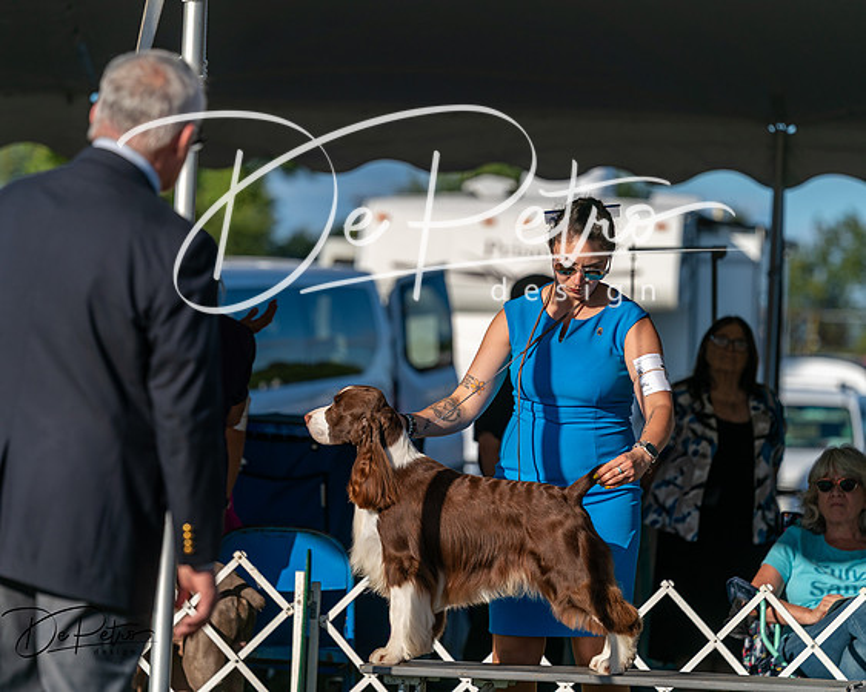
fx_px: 5771
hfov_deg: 8.6
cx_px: 433
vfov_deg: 6.9
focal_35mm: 225
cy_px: 346
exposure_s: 1/1250
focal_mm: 200
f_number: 4.5
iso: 100
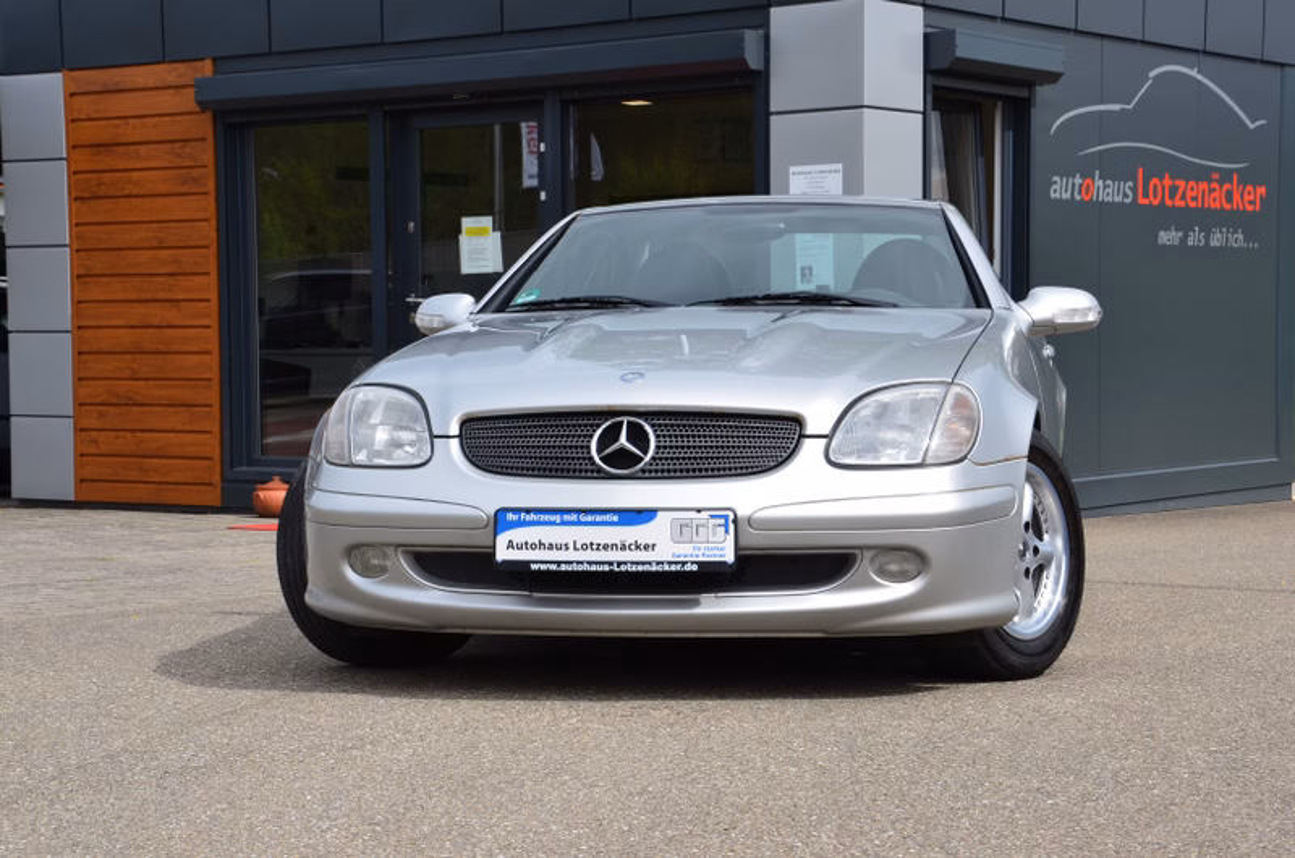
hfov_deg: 28.1
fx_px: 2585
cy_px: 429
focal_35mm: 72
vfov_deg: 18.8
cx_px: 648
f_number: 11
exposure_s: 1/125
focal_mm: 48
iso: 125
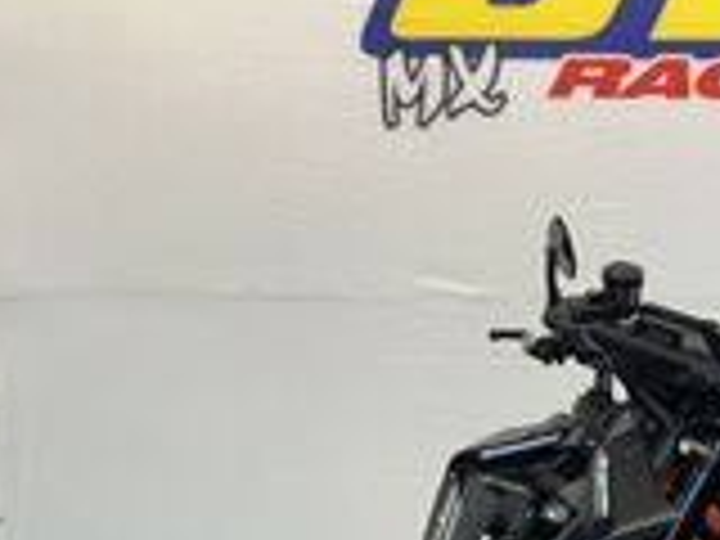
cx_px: 630
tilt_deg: -7.4
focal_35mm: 60
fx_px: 1248
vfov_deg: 23.4
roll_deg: -1.4
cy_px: 544
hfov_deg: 30.9
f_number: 1.78
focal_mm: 6.86
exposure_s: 1/100
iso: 64
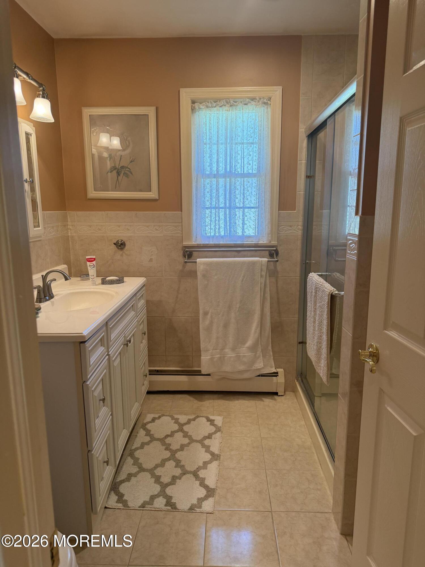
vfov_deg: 71.6
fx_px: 393
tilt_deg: -10.0
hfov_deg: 56.8
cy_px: 284
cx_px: 212
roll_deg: -0.2
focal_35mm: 24
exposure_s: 1/120
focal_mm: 6.76
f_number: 1.78
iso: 160
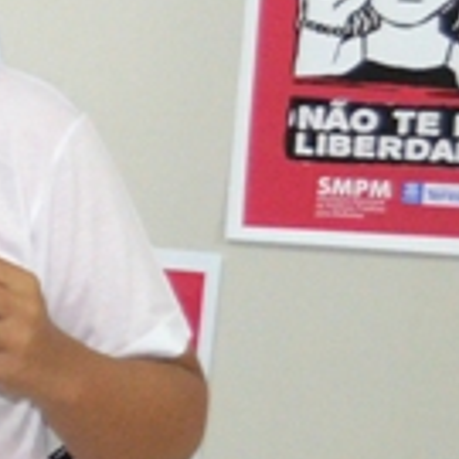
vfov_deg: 8.2
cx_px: -1156
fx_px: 3195
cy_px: 325
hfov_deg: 6.9
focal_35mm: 213
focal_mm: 22
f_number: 4
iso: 2800
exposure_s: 1/60
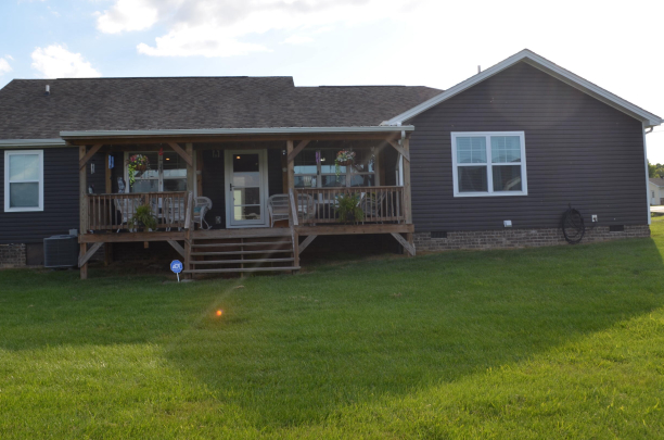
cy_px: 184
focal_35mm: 37
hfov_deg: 52.0
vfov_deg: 35.7
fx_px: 681
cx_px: 321
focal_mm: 20
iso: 100
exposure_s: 1/200
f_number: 8
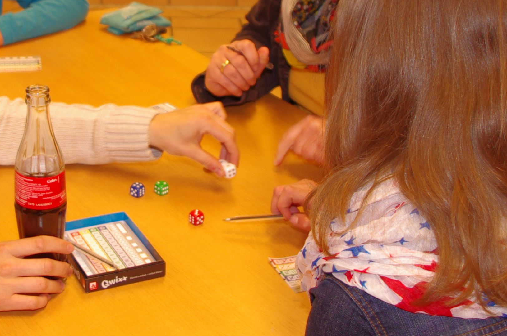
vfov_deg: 19.1
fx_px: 999
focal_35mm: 71
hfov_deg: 28.2
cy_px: 111
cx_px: 145
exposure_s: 1/40
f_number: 3.5
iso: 200
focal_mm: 18
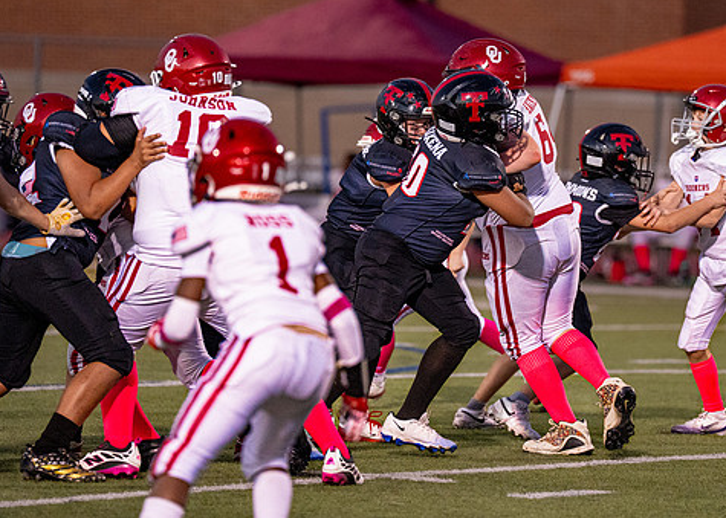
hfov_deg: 6.2
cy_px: 168
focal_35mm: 325
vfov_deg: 4.4
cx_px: 476
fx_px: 6699
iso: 3200
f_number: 2.8
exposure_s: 1/1250
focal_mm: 200
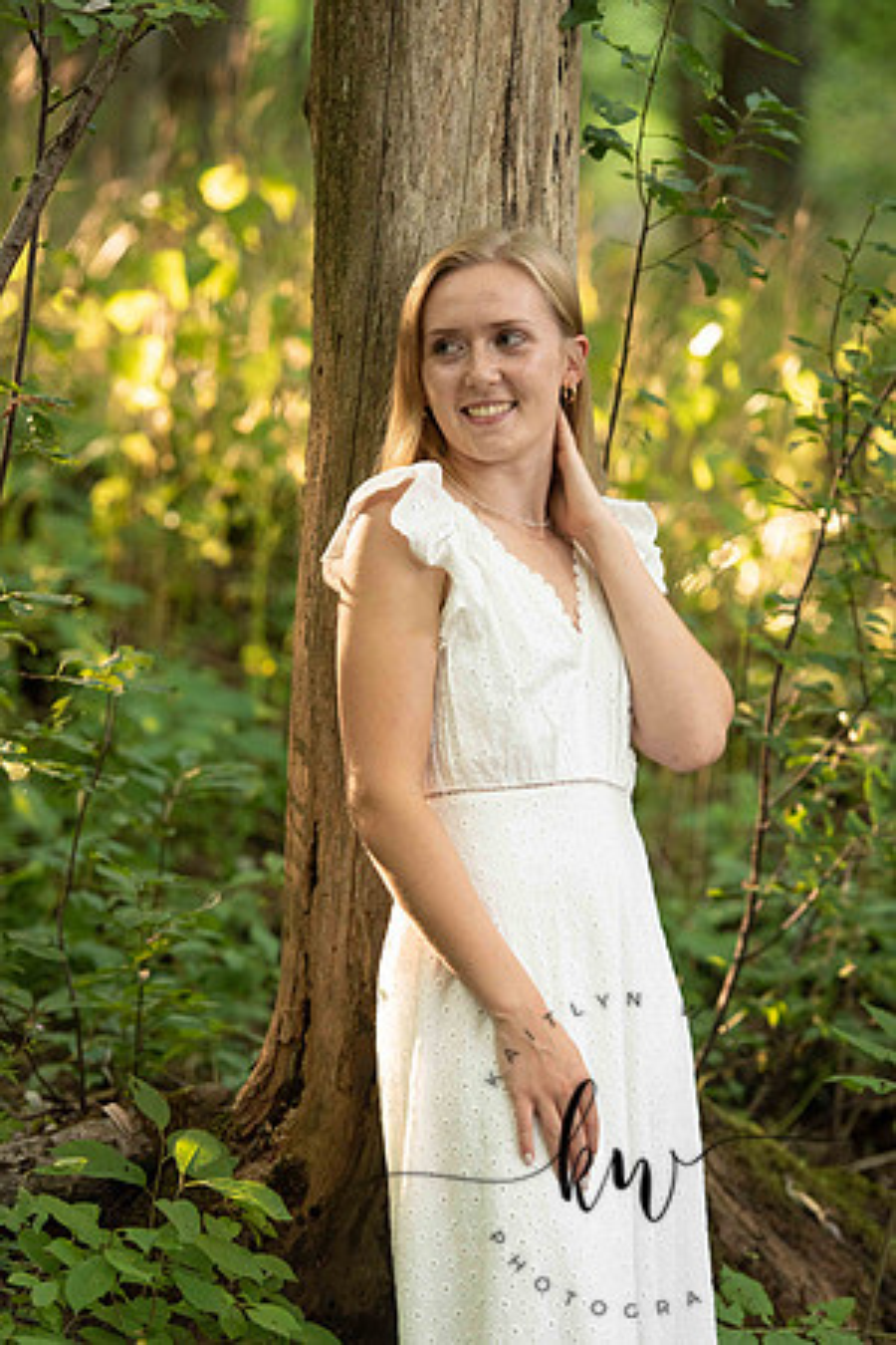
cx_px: 448
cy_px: 672
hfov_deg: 10.2
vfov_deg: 15.2
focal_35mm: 135
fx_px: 5040
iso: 800
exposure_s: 1/160
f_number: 3.2
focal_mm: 135
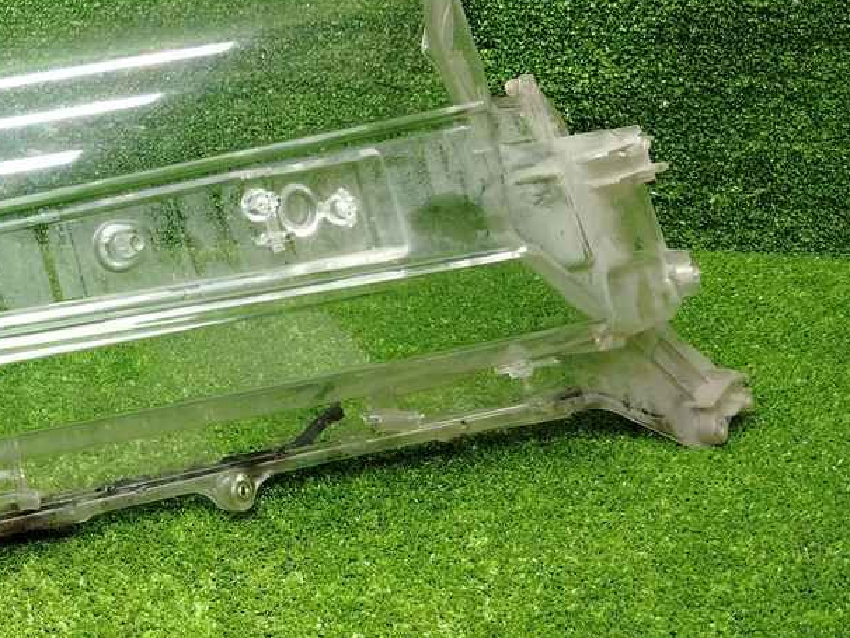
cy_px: 178
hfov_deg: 30.8
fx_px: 1400
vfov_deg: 25.4
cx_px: -41
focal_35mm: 57
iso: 270
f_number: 1.75
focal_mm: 5.25
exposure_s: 1/50
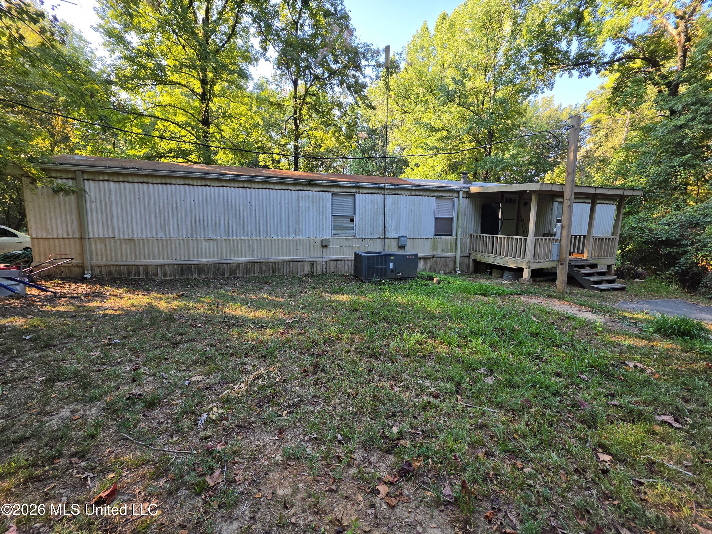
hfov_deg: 106.2
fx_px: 267
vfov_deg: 89.9
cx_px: 356
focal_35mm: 13
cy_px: 267
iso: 32
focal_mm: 2.2
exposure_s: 1/243
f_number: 1.9
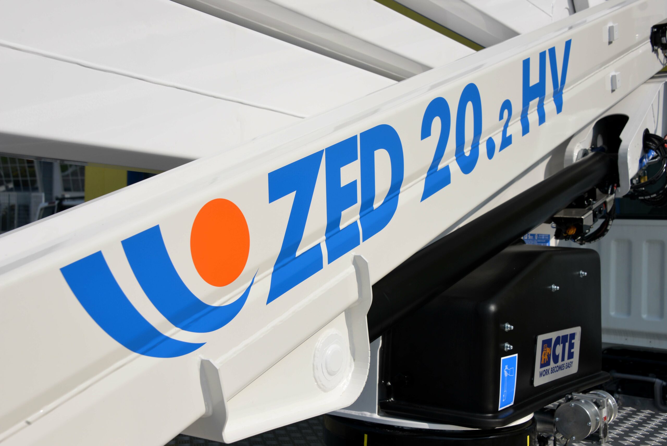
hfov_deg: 43.6
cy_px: 223
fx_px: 834
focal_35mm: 45
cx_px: 334
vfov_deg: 29.9
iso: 250
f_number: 11
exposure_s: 1/500
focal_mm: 45
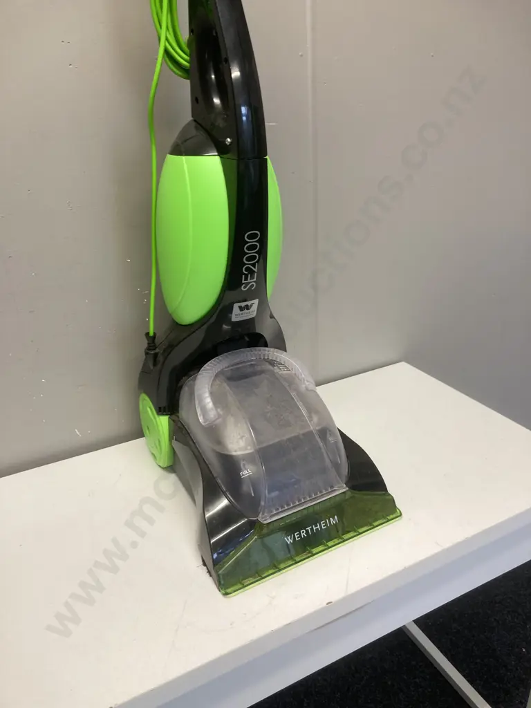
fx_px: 573
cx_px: 266
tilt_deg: -22.8
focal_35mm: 28
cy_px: 354
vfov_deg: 63.4
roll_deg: +1.9
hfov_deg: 49.7
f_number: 1.8
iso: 50
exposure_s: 1/50
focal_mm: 3.99
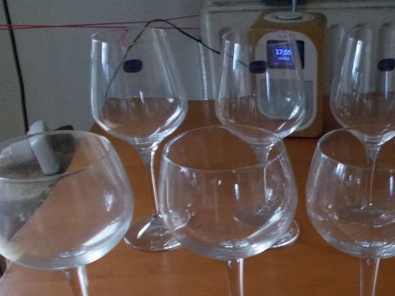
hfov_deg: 36.2
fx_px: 582
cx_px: 320
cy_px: 239
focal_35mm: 51
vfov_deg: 27.9
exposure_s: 1/8
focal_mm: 4.6
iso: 400
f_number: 3.2
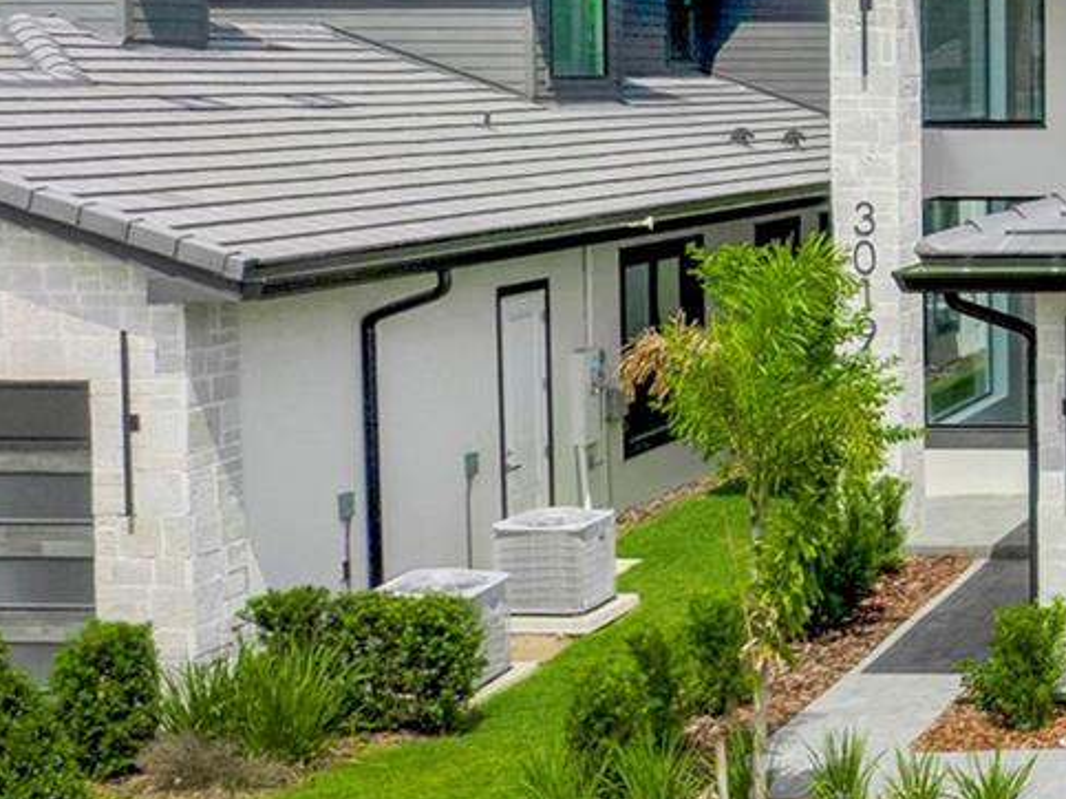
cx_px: 1602
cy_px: 158
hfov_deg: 22.7
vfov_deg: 20.8
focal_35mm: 70
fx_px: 2155
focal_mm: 8.38
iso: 110
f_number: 2.8
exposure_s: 1/730
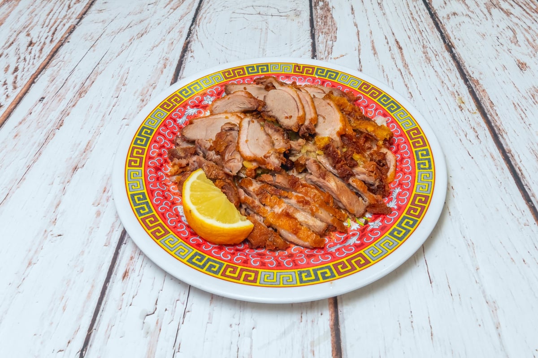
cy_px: 179
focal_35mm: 38
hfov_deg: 50.7
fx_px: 568
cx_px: 269
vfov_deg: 35.1
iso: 320
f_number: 8
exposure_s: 1/25
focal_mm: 38
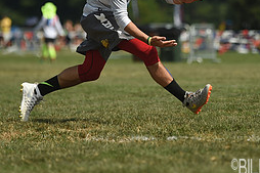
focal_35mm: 456
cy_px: 12
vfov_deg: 3.0
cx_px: 166
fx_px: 3291
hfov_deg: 4.5
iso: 100
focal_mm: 200
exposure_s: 1/2000
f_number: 3.5
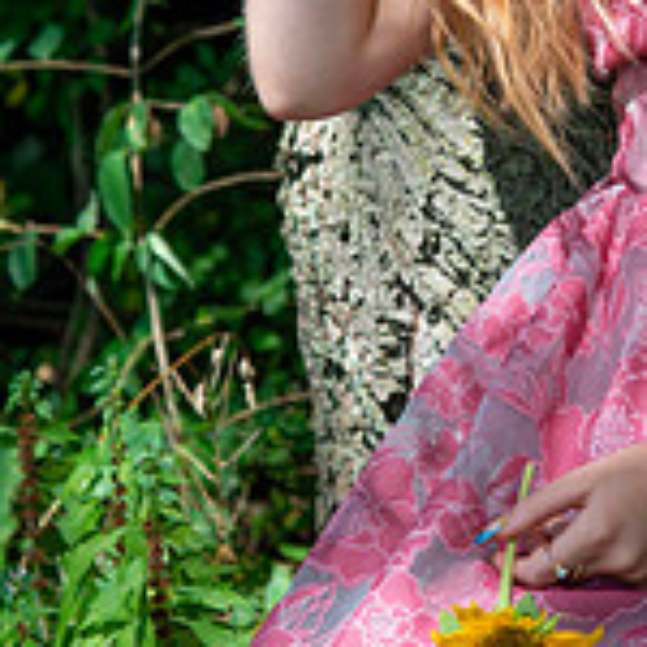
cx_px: 556
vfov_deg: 8.1
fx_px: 4568
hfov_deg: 8.1
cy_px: 43
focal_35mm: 216
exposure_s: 1/400
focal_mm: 85
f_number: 5.6
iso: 320
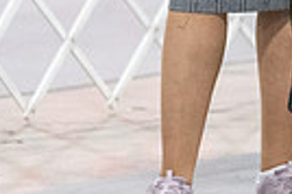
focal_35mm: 869
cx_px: 377
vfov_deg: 1.6
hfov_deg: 2.4
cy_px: -108
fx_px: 7040
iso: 12800
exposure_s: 1/400
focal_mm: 200
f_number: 3.2
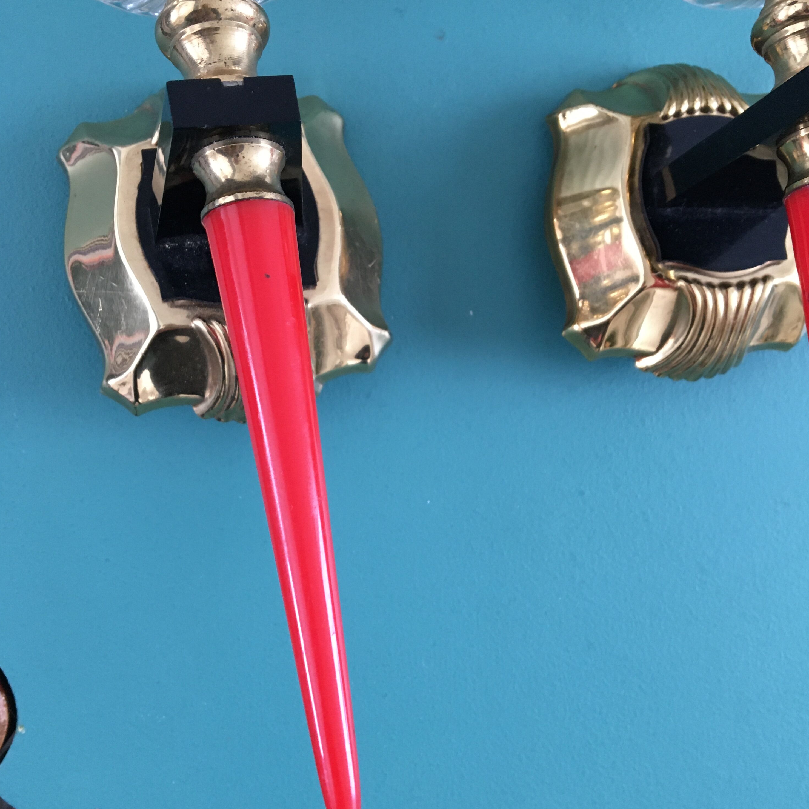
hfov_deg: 47.2
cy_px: 467
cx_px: 398
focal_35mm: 35
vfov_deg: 47.1
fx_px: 925
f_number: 2.2
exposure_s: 1/33
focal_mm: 4.15
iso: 160
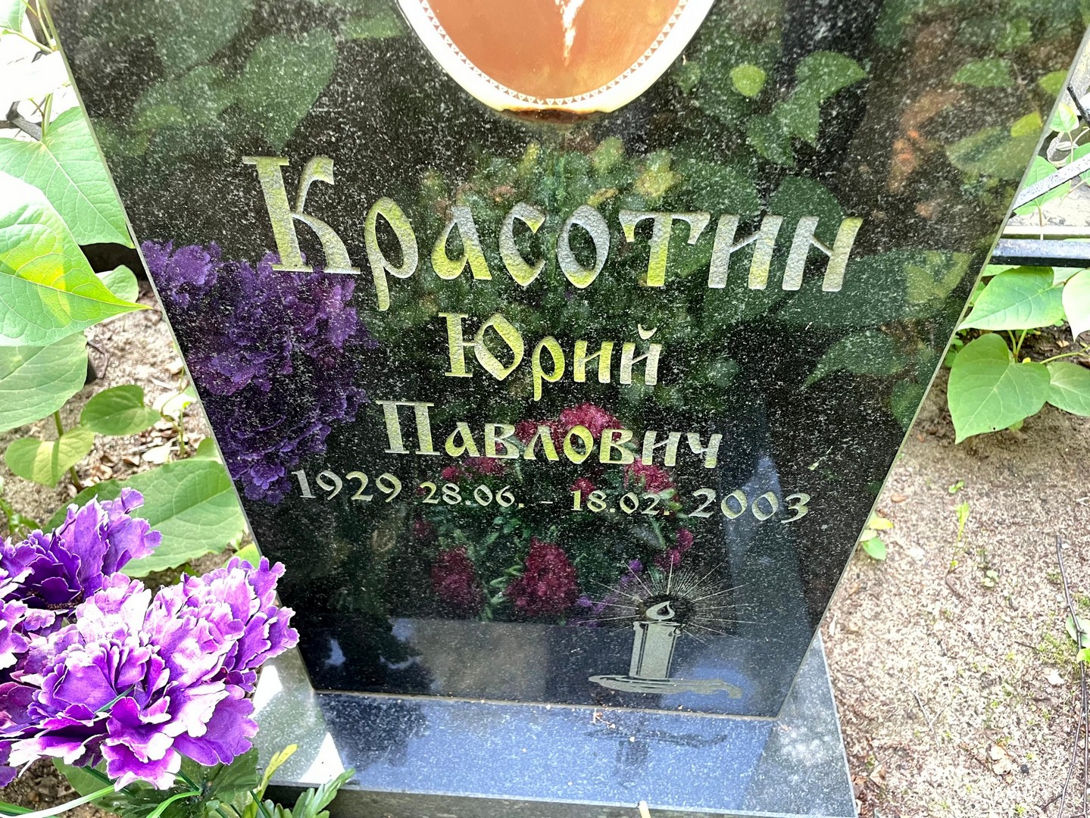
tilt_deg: -45.0
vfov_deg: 53.1
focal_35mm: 26
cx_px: 545
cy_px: 409
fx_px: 819
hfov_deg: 67.3
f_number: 1.6
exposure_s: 1/60
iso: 160
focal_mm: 4.2
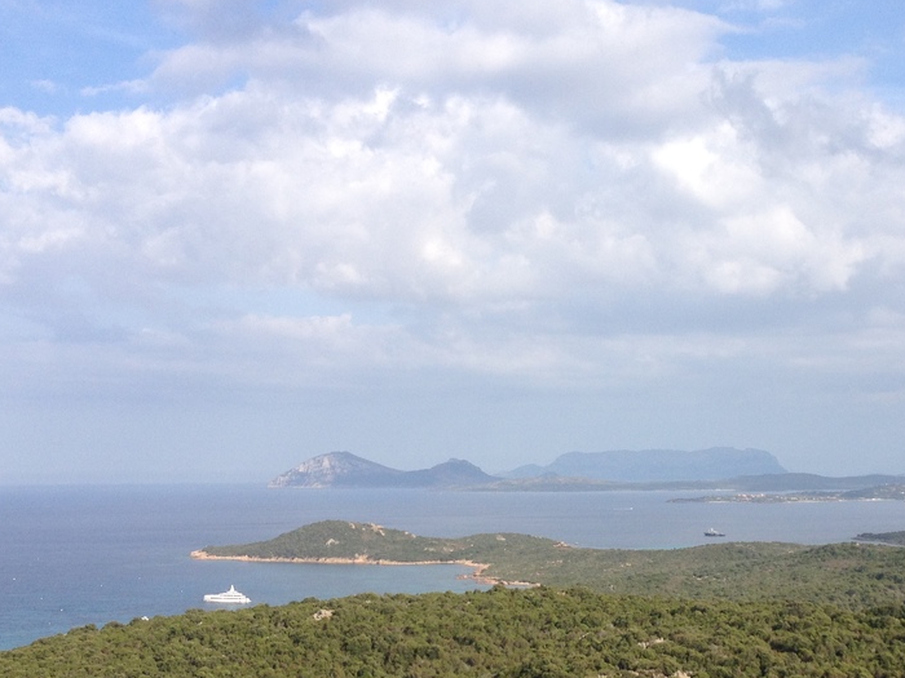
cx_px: 661
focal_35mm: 60
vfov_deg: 24.3
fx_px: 1569
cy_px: 471
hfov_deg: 31.7
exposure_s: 1/1381
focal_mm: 4.28
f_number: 2.4
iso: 50
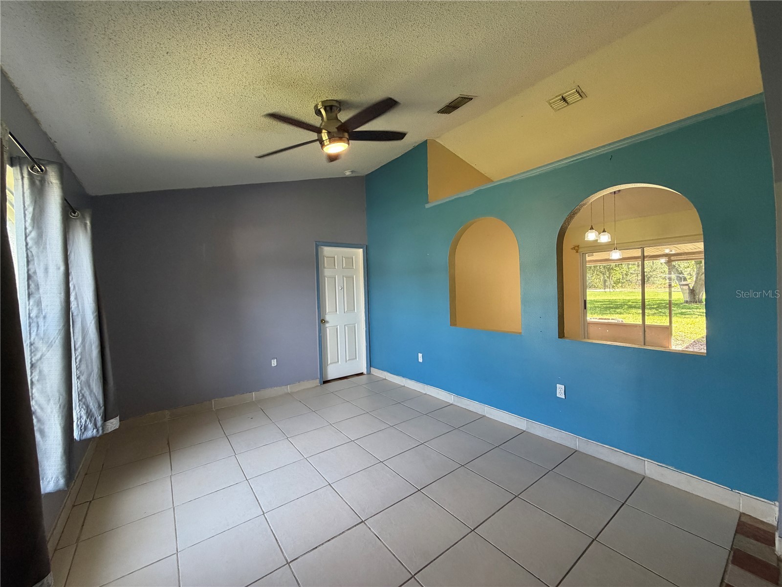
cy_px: 294
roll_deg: +1.6
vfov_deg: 85.7
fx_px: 316
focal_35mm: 14
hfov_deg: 102.1
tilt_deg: -0.9
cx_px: 391
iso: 250
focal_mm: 2.22
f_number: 2.2
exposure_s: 1/120
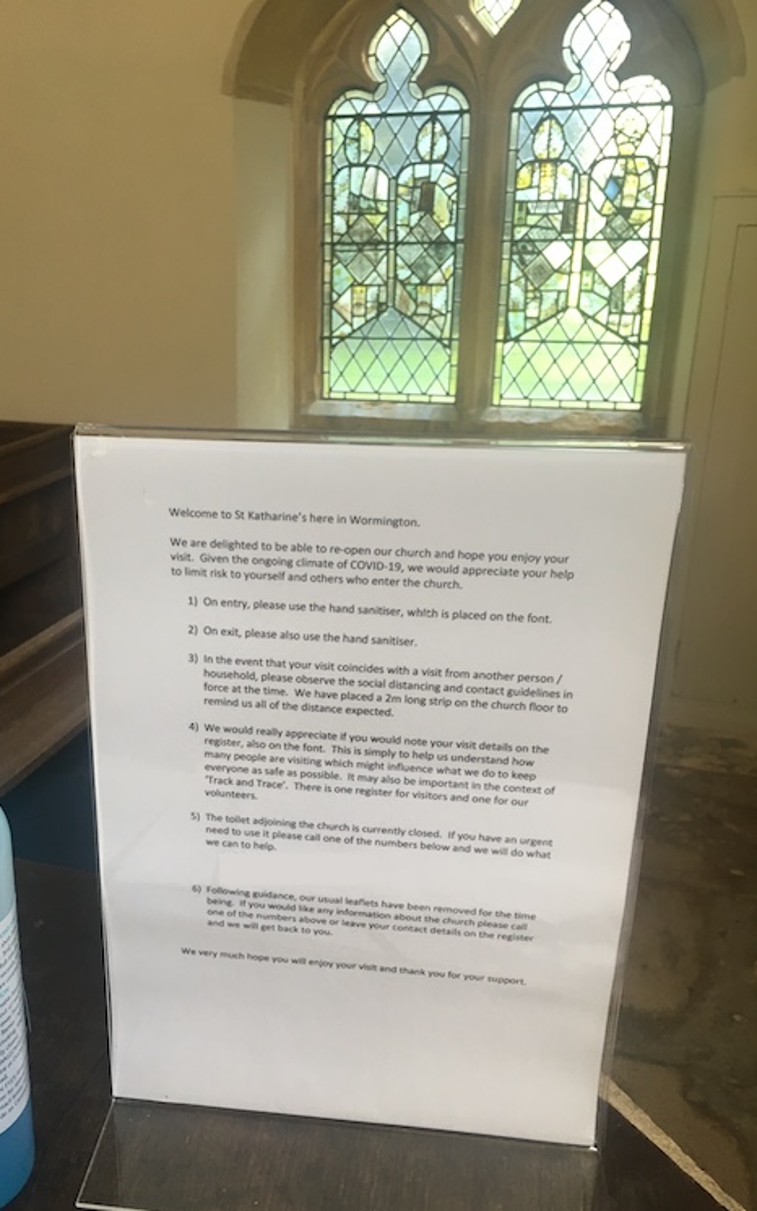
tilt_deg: -20.9
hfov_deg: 38.1
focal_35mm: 33
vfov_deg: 58.1
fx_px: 1089
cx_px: 275
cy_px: 649
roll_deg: +0.2
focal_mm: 4.15
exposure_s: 1/33
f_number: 2.2
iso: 50
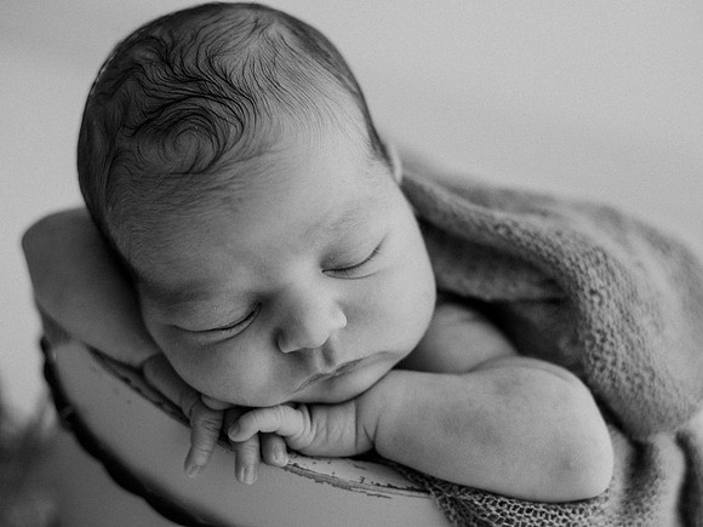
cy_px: 264
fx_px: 1097
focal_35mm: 54
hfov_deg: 35.5
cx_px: 352
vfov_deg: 27.0
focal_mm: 50
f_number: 2
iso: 160
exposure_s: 1/160
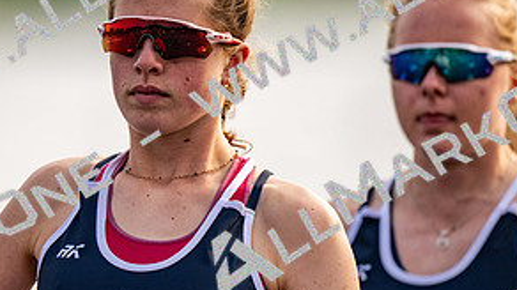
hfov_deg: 1.7
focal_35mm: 1249
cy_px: 148
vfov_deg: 1.0
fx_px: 17116
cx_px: 60
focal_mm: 600
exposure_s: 1/2500
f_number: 4
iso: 360
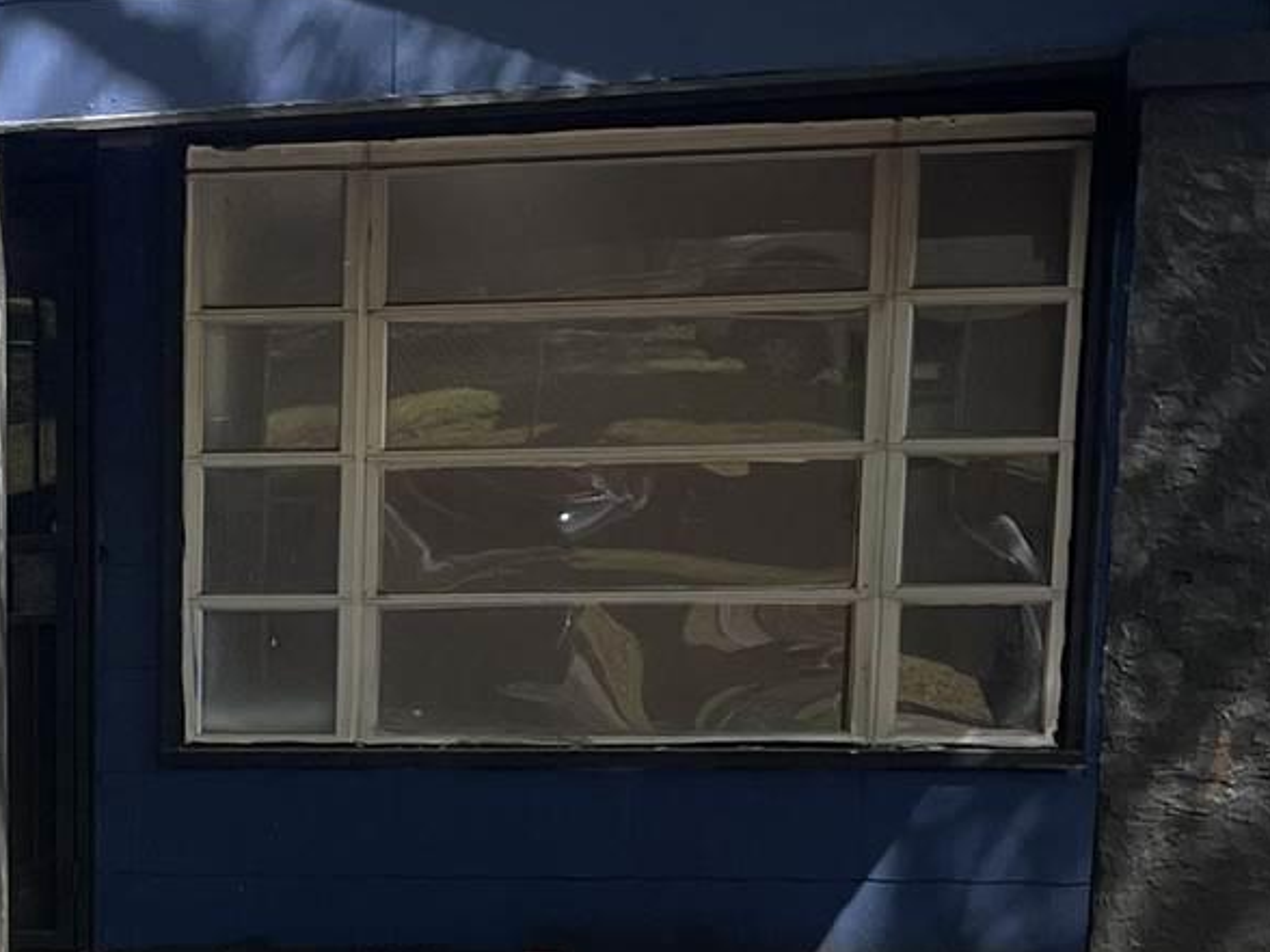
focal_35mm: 98
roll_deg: +0.7
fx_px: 3595
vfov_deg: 14.4
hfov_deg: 19.1
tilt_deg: -11.7
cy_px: 1254
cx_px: -168
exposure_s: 1/1067
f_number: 1.6
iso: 32
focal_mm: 5.1
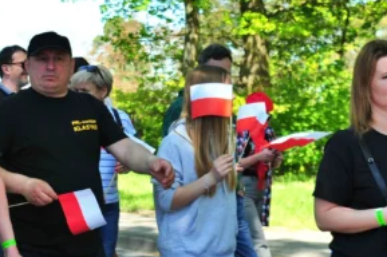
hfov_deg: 19.9
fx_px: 1085
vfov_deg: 13.5
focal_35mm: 101
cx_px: 48
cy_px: 124
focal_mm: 38
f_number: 4
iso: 250
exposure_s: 1/400
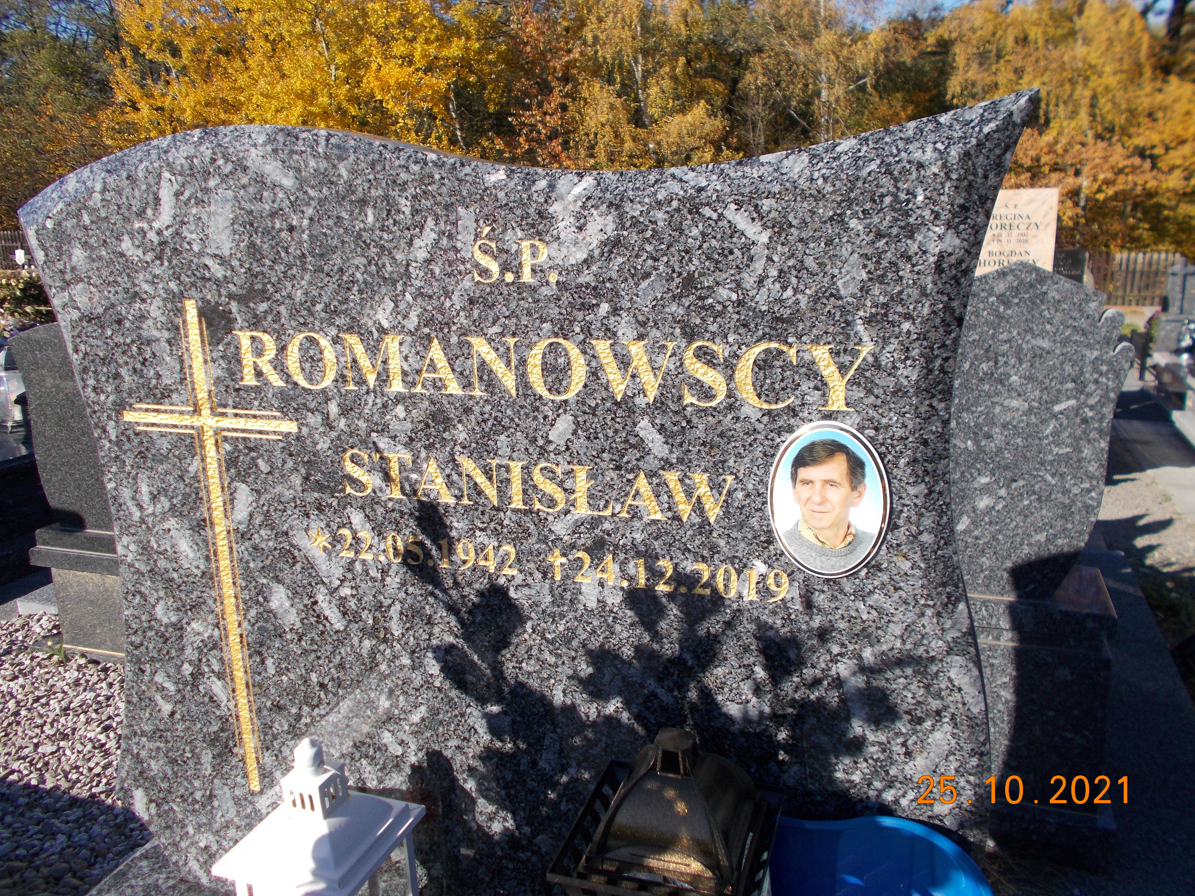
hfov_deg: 60.0
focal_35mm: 30
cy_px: 448
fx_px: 1036
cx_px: 598
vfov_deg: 46.8
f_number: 8.6
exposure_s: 1/125
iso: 80
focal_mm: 5.3
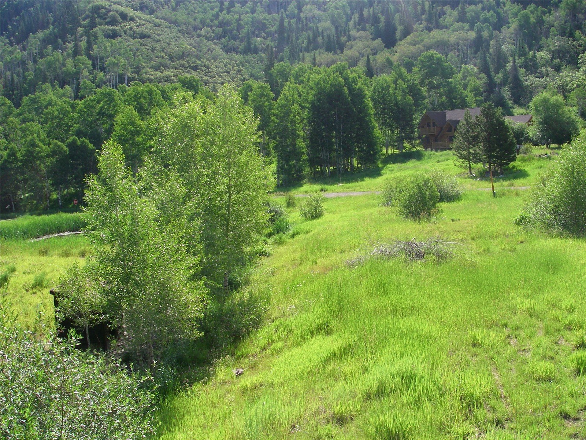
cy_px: 220
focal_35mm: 38
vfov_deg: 37.7
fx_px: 643
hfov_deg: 49.0
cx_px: 293
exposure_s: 1/100
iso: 64
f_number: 6.6
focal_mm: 6.3
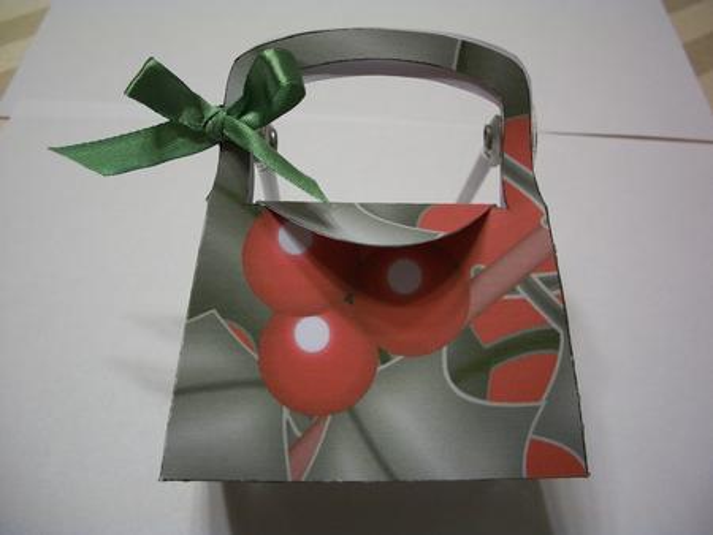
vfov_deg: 40.7
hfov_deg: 52.6
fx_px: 721
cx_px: 356
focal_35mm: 35
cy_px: 268
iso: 138
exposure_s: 1/60
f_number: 3.1
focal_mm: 6.3
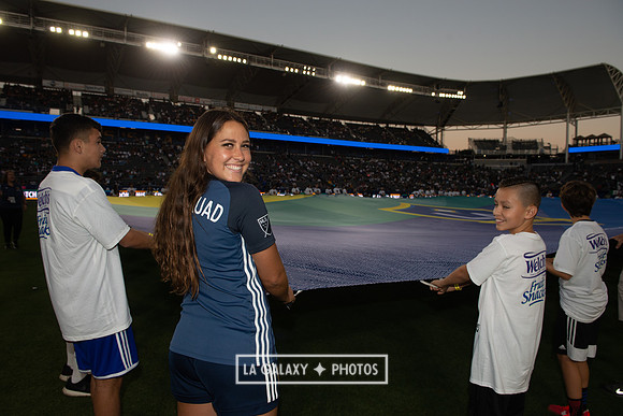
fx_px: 415
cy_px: 208
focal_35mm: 24
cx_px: 312
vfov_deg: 53.2
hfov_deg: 73.7
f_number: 7.1
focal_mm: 24
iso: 400
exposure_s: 1/200
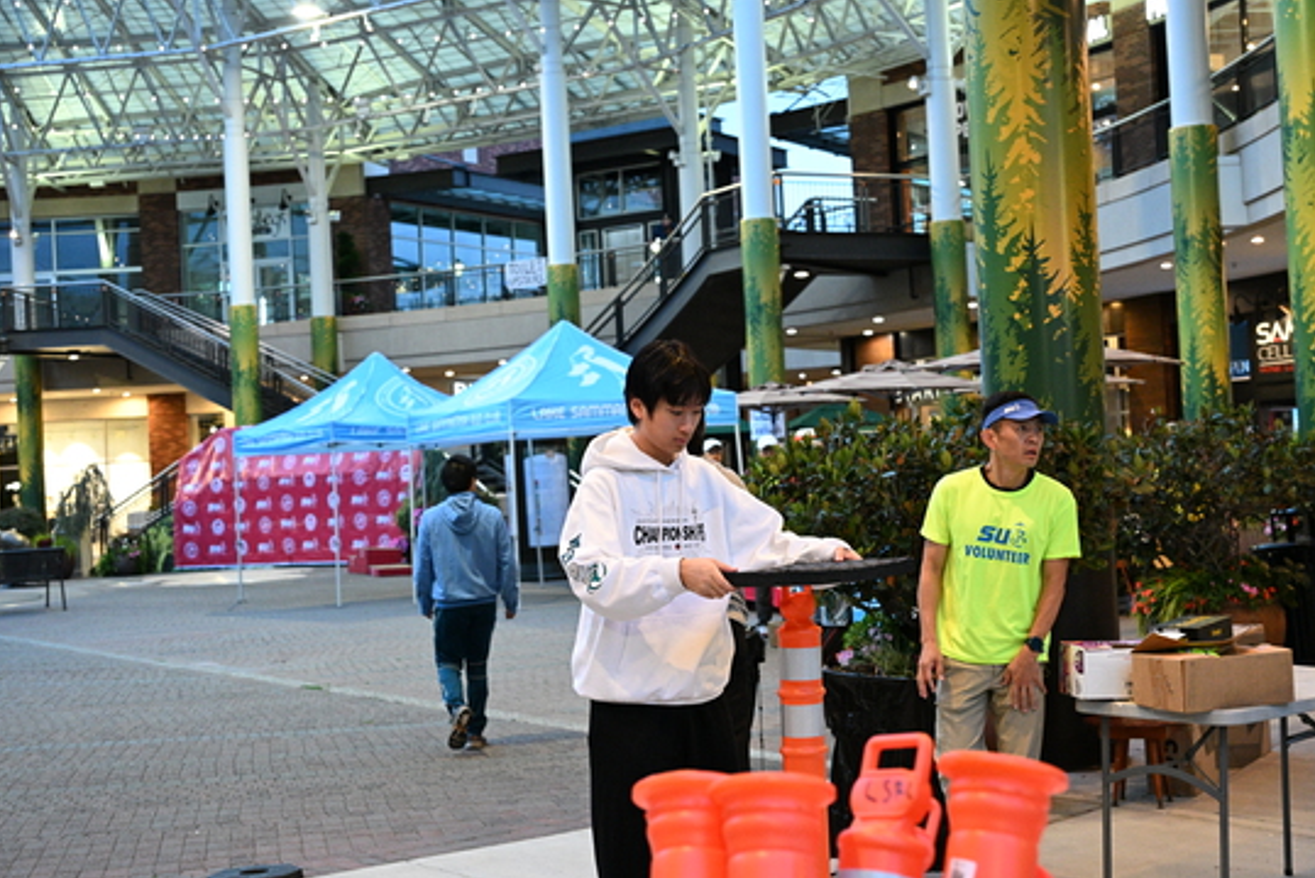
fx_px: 1717
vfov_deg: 28.7
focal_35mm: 47
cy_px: 434
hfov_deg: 41.9
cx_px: 660
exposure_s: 1/200
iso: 6400
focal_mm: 46
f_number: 4
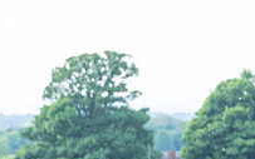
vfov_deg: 3.3
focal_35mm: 392
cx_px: 354
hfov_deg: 5.3
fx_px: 2725
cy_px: 208
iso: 1000
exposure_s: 1/2500
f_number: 4
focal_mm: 70
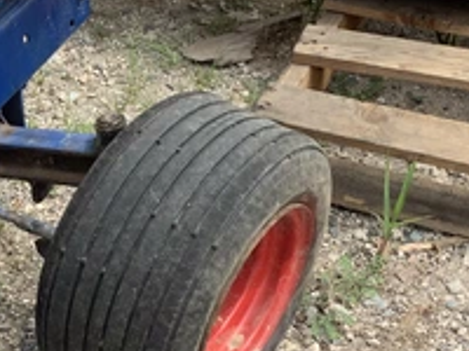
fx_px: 840
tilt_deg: -46.6
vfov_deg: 23.4
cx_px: 216
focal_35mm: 62
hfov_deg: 31.2
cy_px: 264
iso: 25
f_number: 2.4
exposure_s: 1/468
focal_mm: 3.3
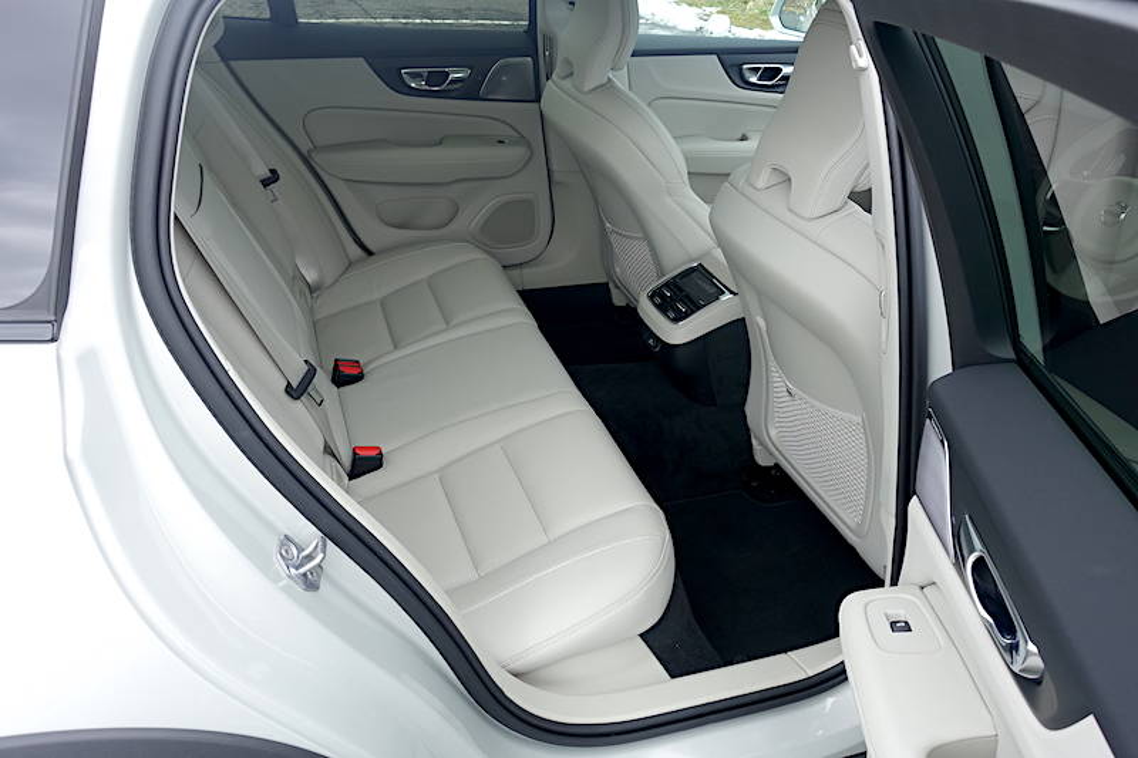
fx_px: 916
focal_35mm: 29
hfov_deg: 63.7
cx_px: 569
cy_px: 379
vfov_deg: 44.9
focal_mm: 10.51
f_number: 5.6
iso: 125
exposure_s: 1/80
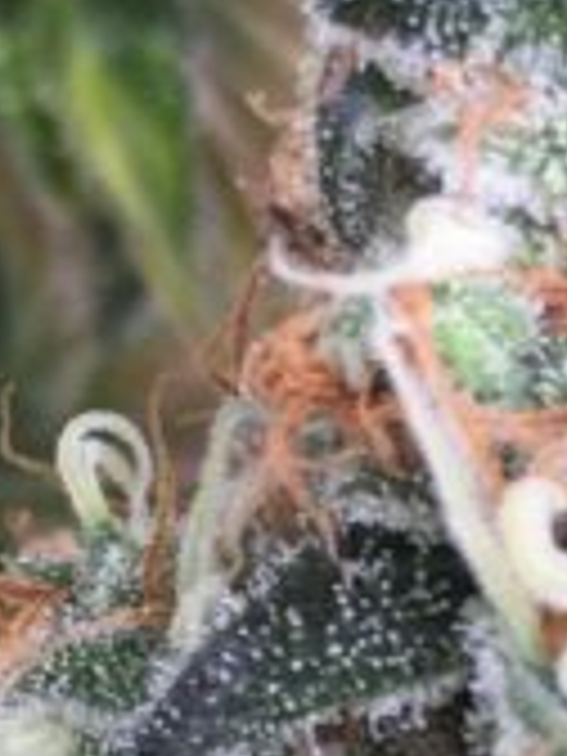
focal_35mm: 177
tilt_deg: -56.2
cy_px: 914
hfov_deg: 8.4
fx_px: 3866
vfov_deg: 11.0
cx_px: 216
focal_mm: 4.15
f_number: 2.2
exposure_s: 1/120
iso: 32
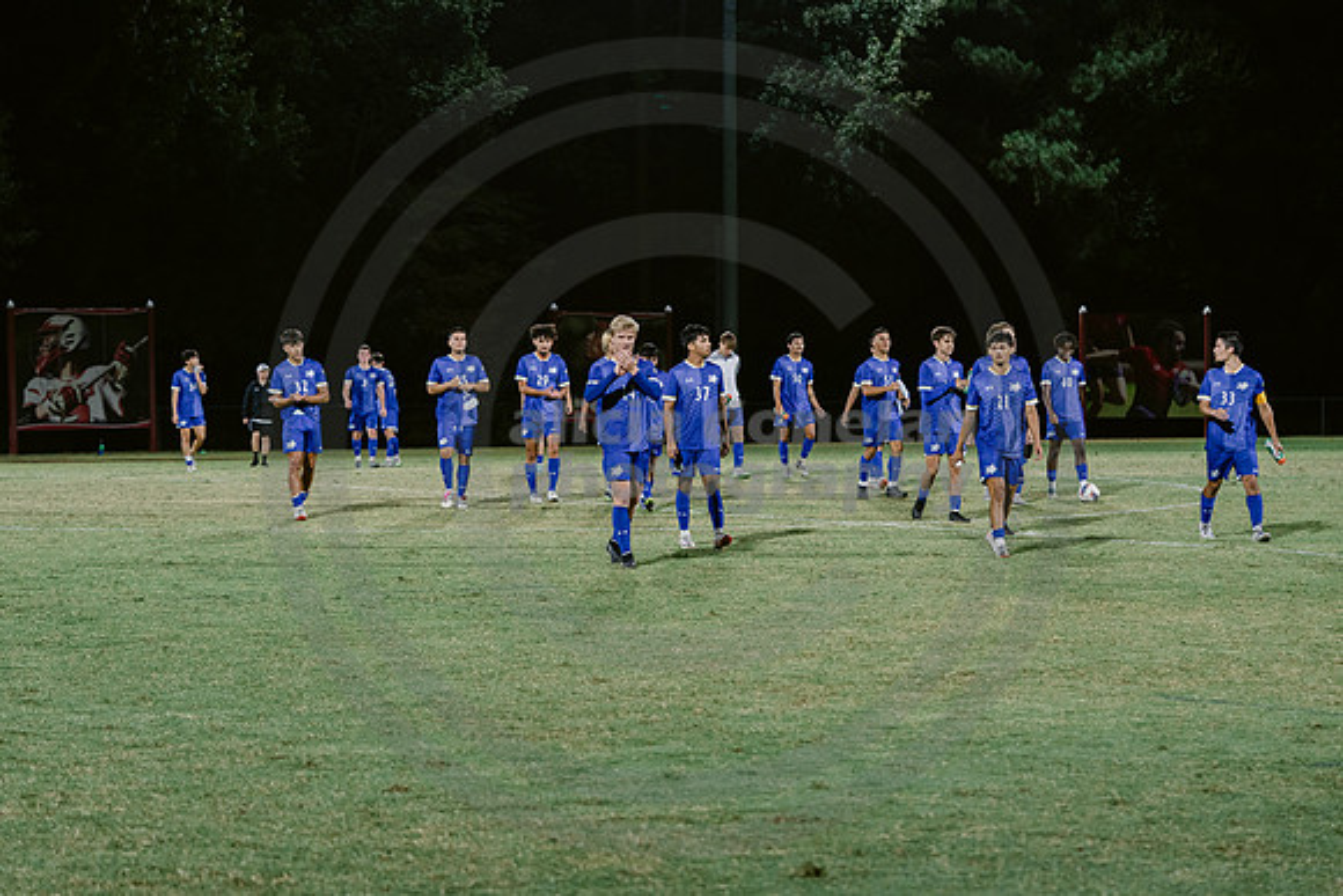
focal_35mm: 90
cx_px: 672
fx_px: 3358
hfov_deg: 22.6
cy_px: 448
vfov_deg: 15.2
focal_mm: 90
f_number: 4
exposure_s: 1/200
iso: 2000
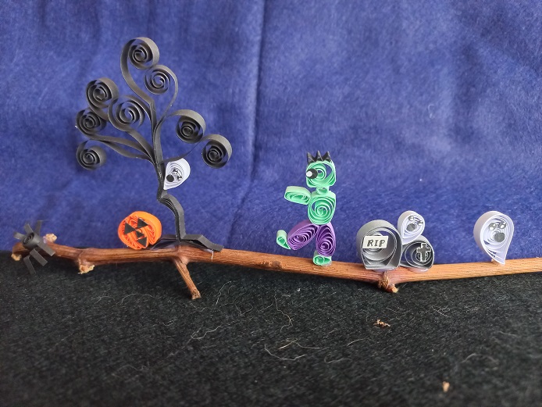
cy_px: 204
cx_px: 271
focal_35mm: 25
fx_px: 392
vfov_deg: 54.9
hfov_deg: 69.4
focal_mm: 4.6
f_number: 1.8
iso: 800
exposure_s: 1/24
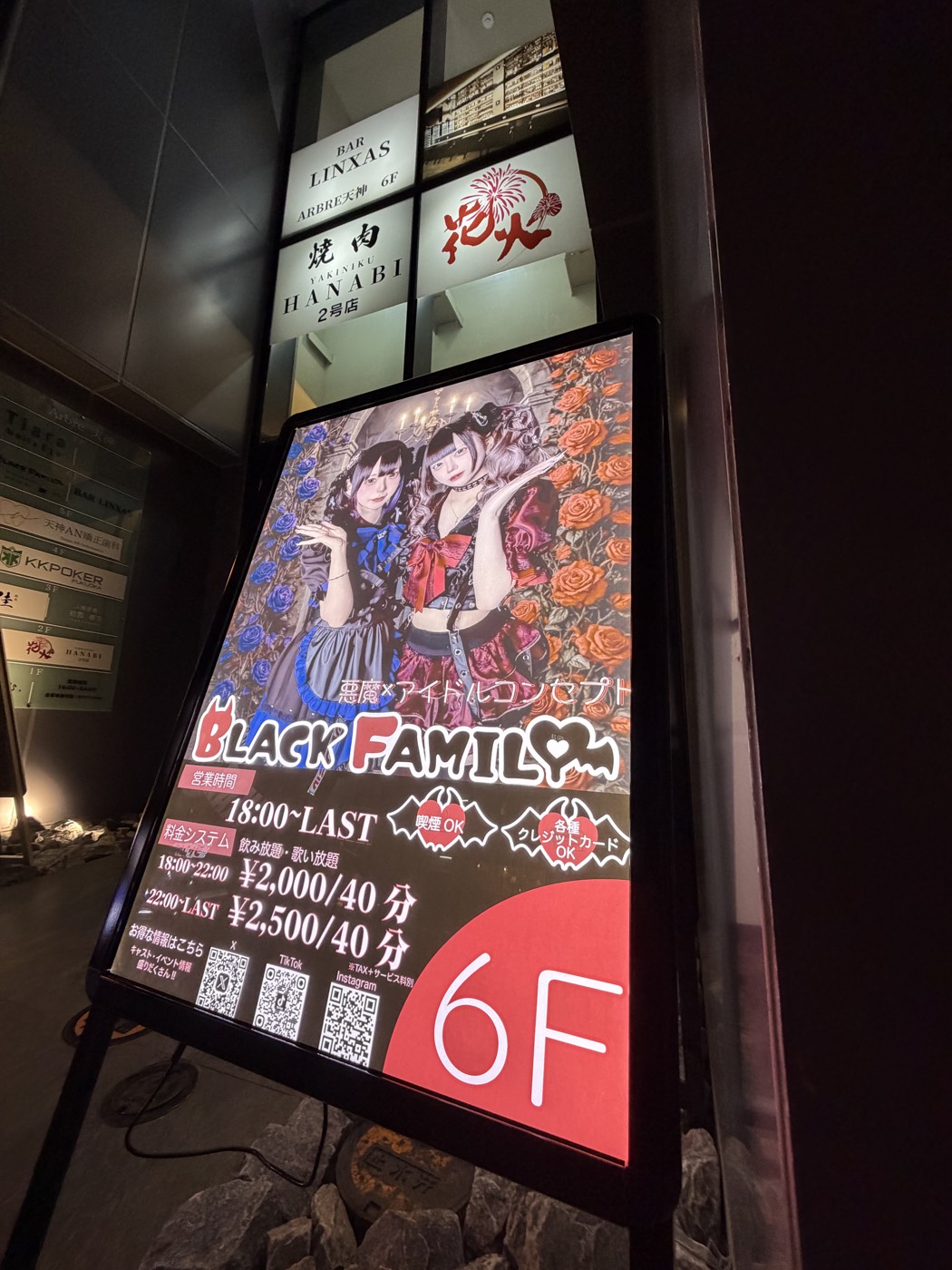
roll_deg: -0.6
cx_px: 476
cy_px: 635
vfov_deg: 102.1
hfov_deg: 85.7
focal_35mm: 14
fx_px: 513
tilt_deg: +9.4
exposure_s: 1/120
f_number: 2.2
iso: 320
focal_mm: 2.22
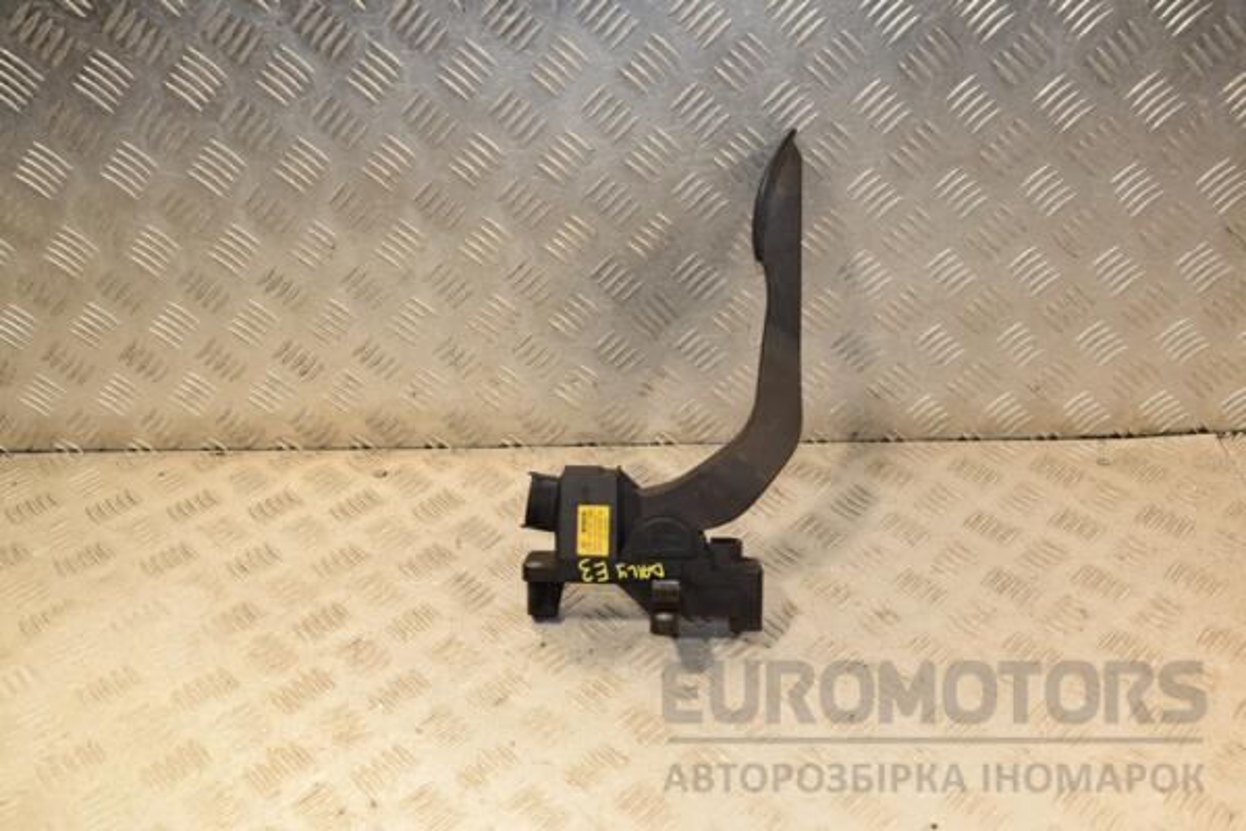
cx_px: 623
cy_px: 416
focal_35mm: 36
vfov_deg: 36.9
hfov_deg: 53.1
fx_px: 1246
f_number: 6.3
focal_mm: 24
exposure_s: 1/200
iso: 800
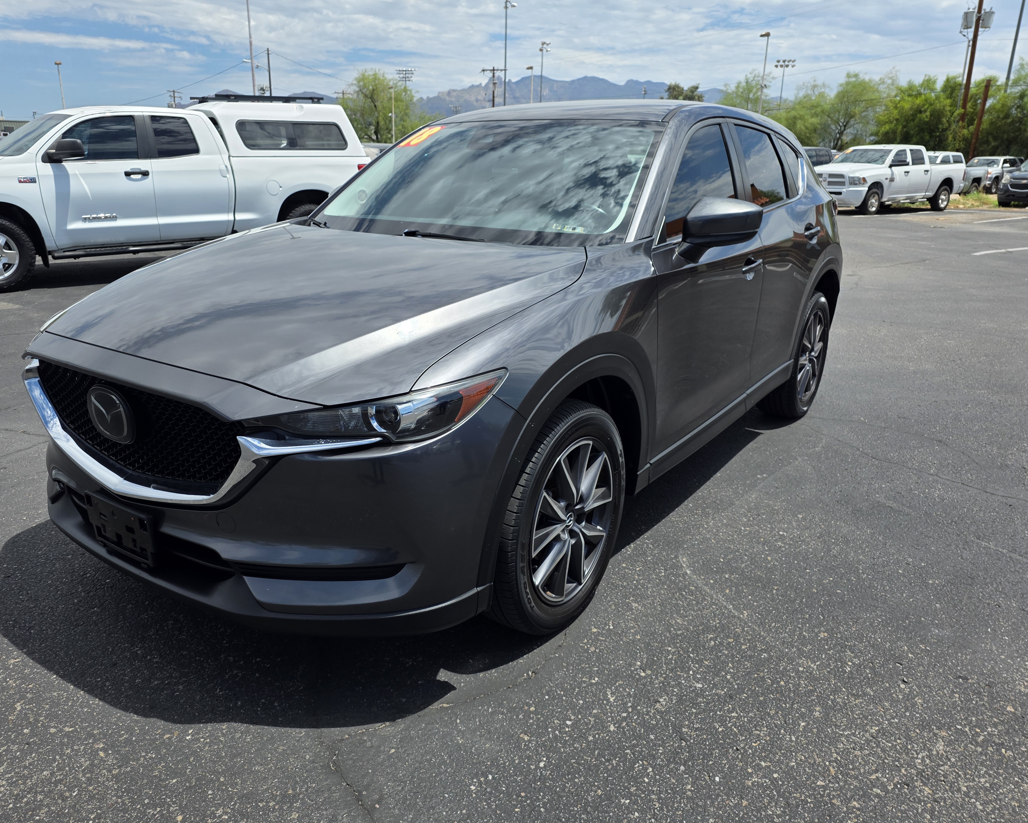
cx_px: 468
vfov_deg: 54.9
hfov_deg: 65.9
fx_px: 791
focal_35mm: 26
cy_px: 409
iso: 80
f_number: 1.7
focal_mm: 6.25
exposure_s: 1/7061
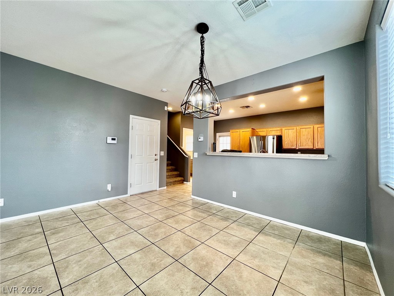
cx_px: 197
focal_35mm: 13
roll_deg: -1.3
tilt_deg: +0.7
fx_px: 148
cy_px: 148
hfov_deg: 106.2
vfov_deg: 89.9
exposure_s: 1/60
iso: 125
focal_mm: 1.57
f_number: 1.8
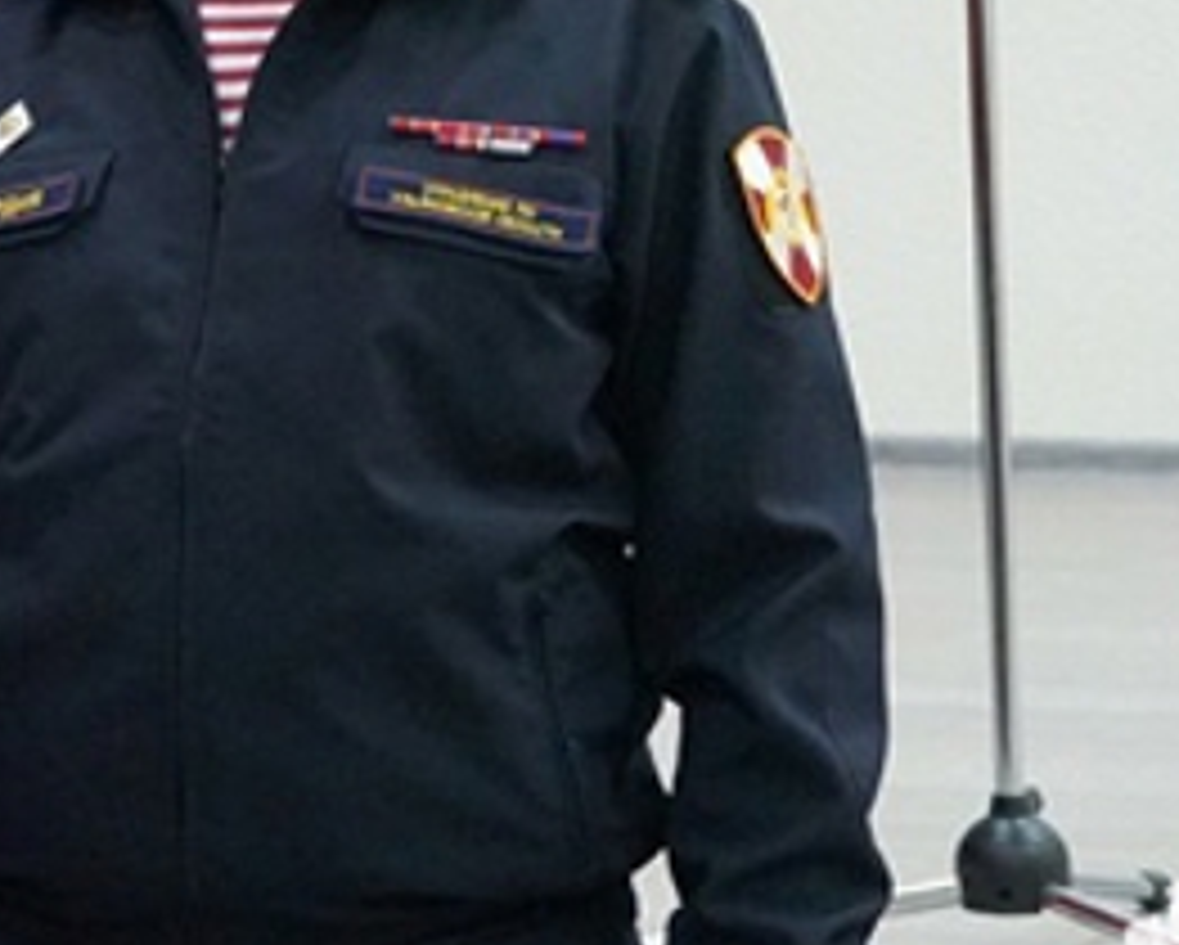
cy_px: 302
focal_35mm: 137
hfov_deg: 13.7
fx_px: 4784
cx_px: -202
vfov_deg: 11.3
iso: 6400
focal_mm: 34
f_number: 4.5
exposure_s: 1/160
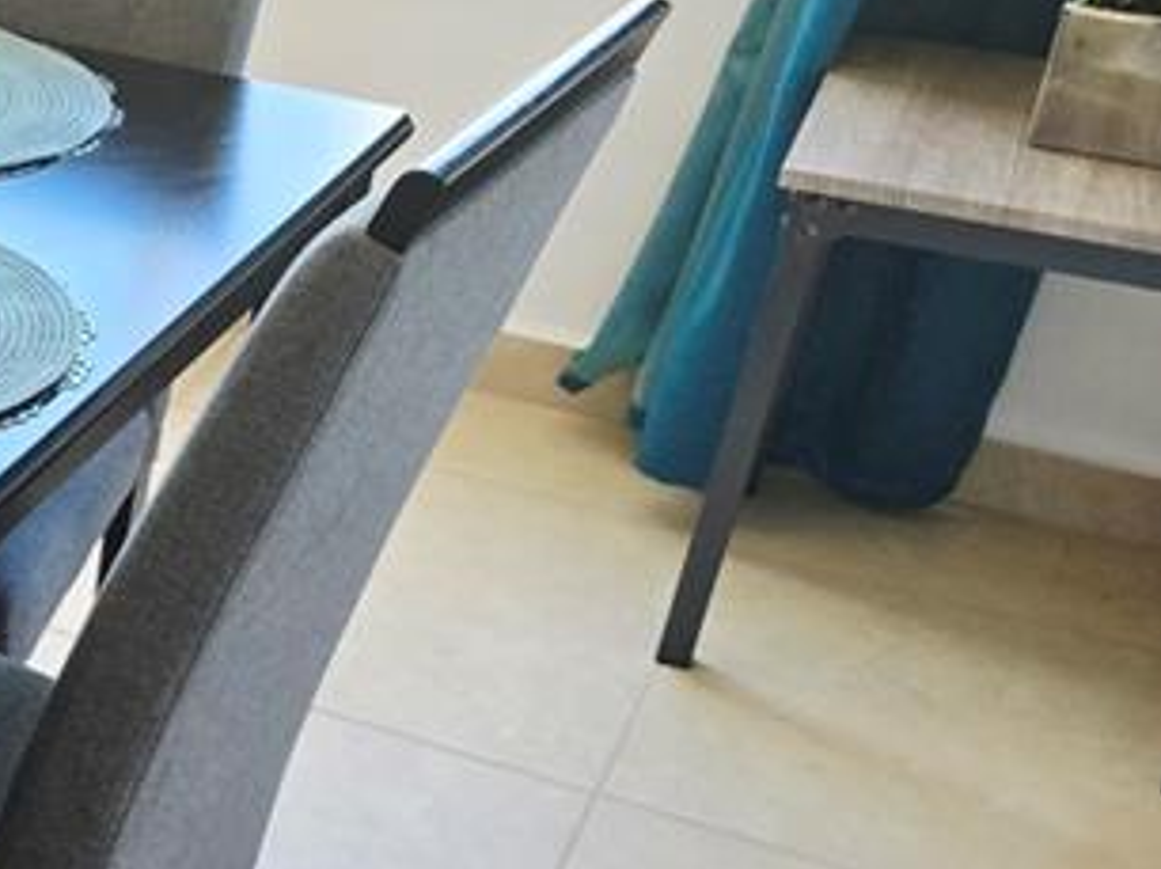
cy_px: 569
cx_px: -660
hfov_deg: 20.9
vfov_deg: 19.1
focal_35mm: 77
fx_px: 2581
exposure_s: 1/120
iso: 80
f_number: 1.7
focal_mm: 6.3
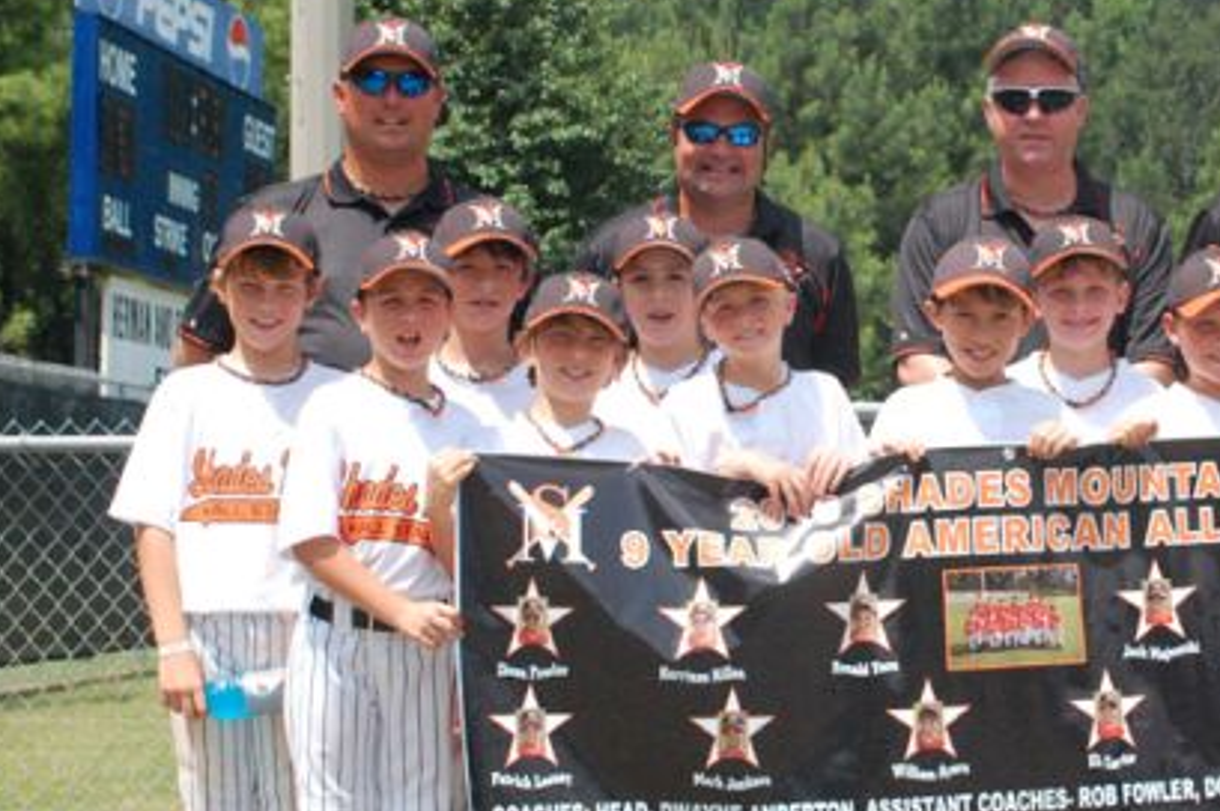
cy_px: 400
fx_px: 3183
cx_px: 934
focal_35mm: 94
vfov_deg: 14.5
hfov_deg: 21.5
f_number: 9
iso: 1600
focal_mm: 40
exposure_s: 1/2000
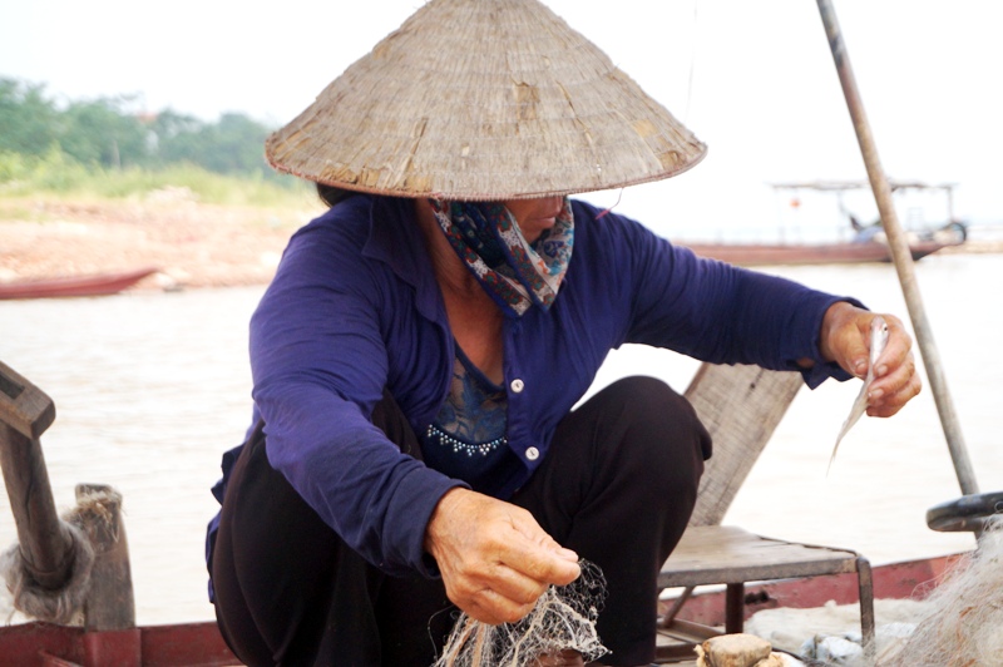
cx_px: 502
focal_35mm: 68
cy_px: 334
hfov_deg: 29.9
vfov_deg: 20.1
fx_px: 1879
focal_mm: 45
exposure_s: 1/2000
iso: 640
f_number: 5.6
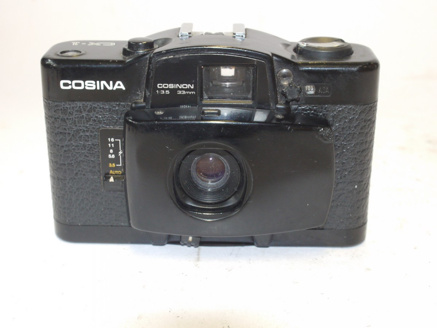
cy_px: 164
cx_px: 218
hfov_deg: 32.2
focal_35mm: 60
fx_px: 757
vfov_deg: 24.4
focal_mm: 30
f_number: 9
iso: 800
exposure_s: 1/30
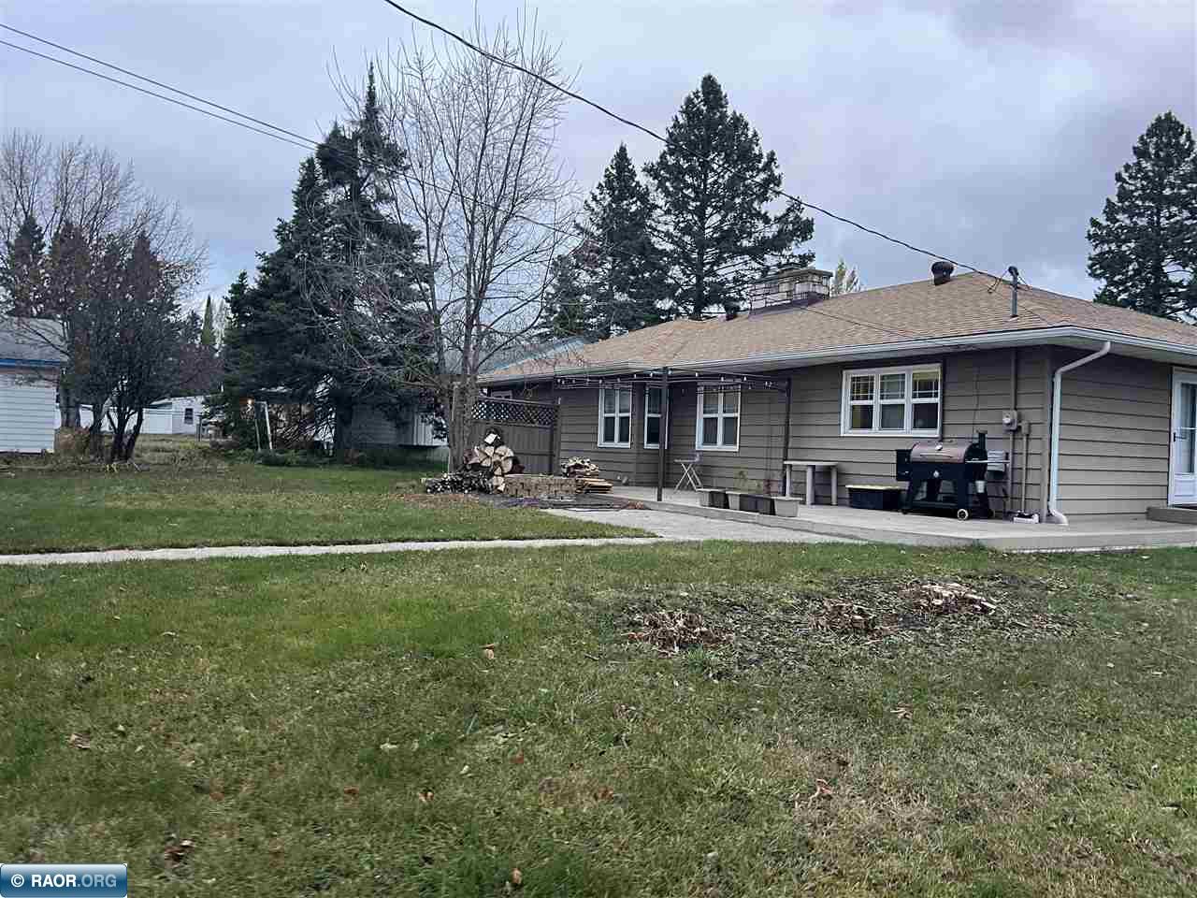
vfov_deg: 53.1
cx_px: 598
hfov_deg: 67.3
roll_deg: -2.4
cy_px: 449
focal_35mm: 26
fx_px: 899
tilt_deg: +0.7
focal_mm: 5.7
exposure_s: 1/60
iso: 160
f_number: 1.5
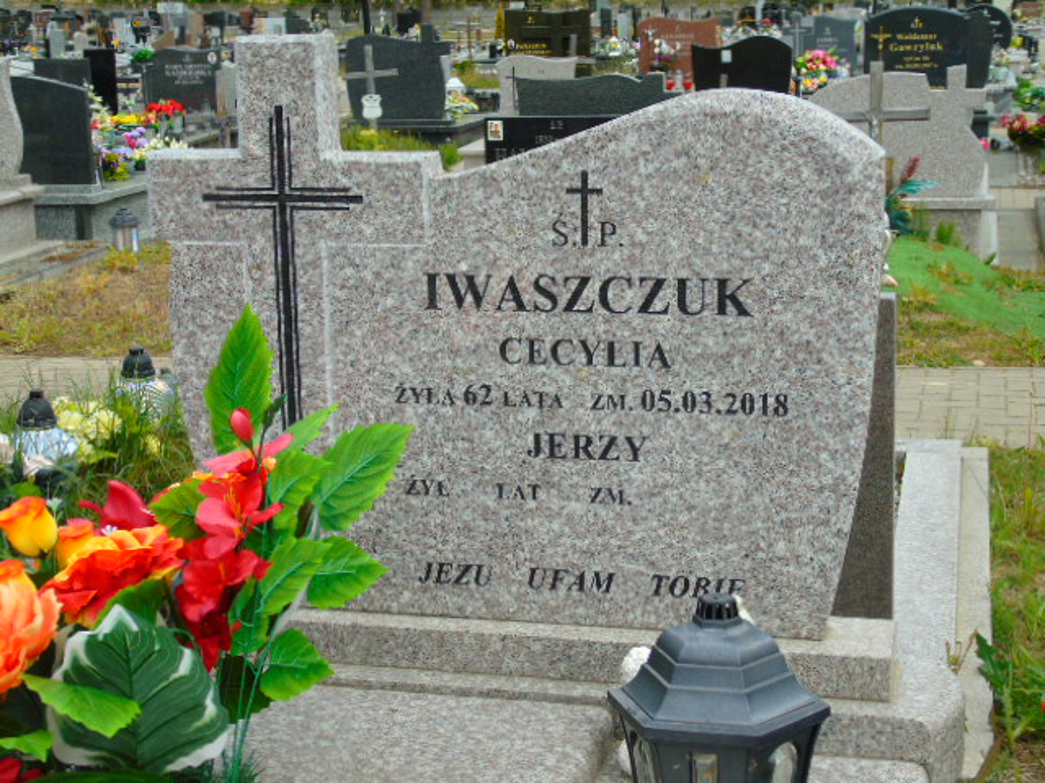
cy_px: 392
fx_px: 1872
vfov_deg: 23.7
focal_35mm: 62
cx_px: 522
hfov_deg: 31.2
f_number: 4.5
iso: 80
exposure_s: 1/400
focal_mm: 11
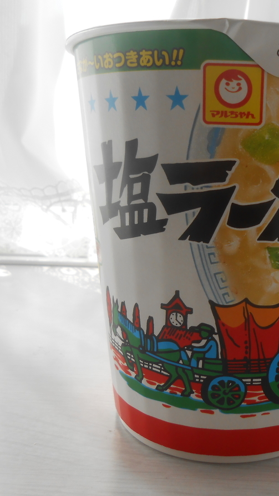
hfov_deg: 30.0
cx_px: 244
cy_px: 248
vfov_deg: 52.8
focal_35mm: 38
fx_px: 500
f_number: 3.5
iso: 80
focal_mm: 4.6
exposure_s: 1/250
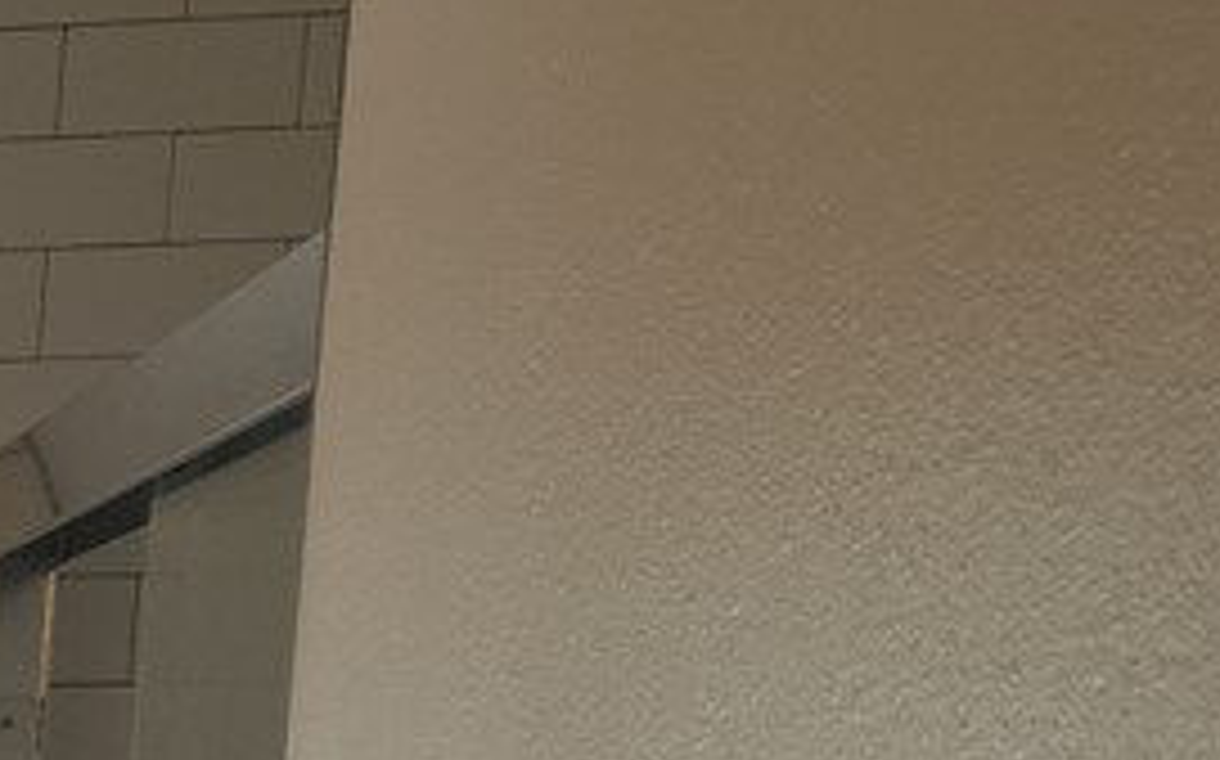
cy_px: 1489
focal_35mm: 144
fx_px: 4785
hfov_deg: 10.8
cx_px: -2251
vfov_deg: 8.6
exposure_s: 1/60
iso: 25
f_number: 1.8
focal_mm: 6.4
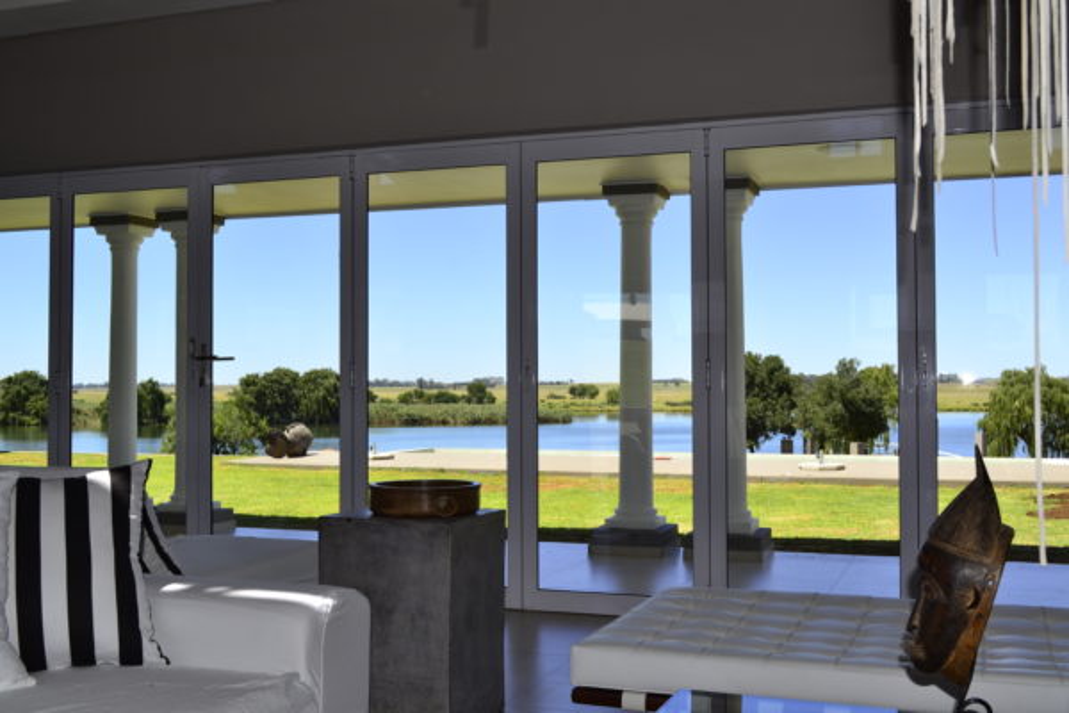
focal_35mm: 39
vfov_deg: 34.2
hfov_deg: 49.6
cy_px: 356
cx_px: 534
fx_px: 1158
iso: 200
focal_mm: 26
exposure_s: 1/200
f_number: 8
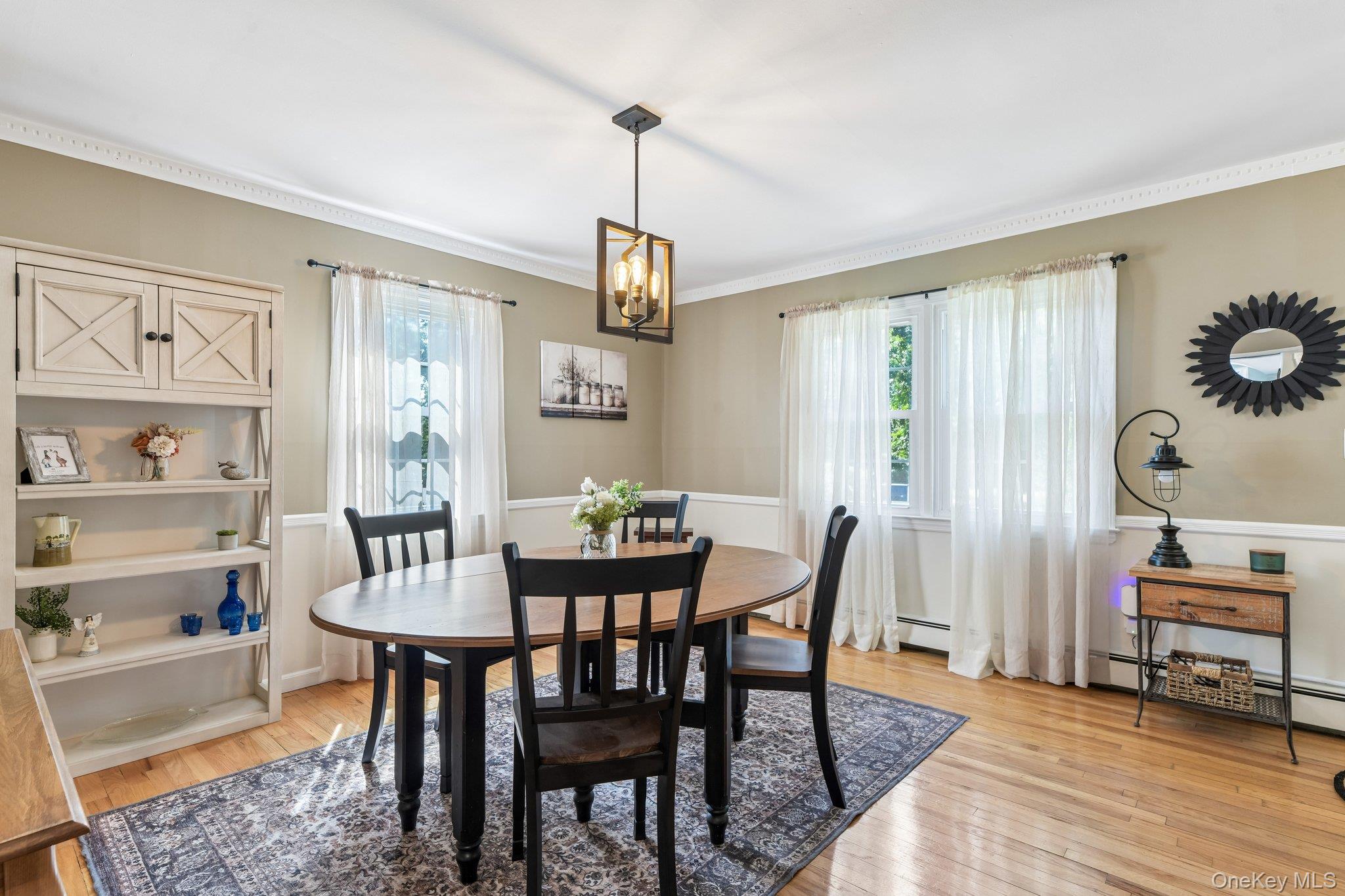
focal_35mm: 17
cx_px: 672
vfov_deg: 70.4
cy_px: 448
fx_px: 635
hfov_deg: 93.3
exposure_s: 1/10
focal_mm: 17
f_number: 9
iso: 250
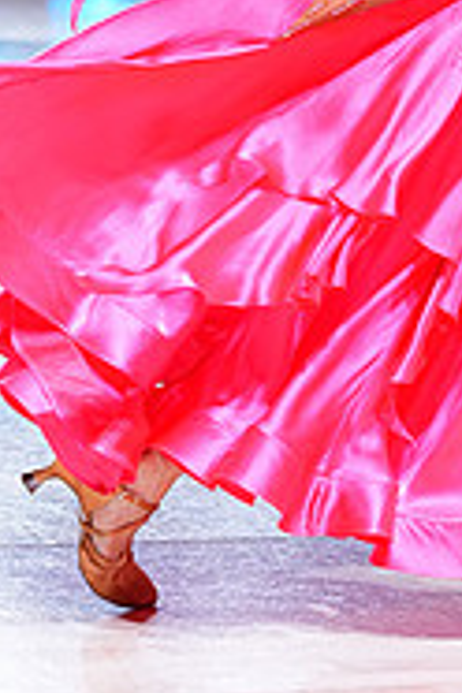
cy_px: -205
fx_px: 4196
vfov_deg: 9.3
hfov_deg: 6.2
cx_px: 676
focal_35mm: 218
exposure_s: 1/400
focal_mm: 70
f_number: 4
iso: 1600
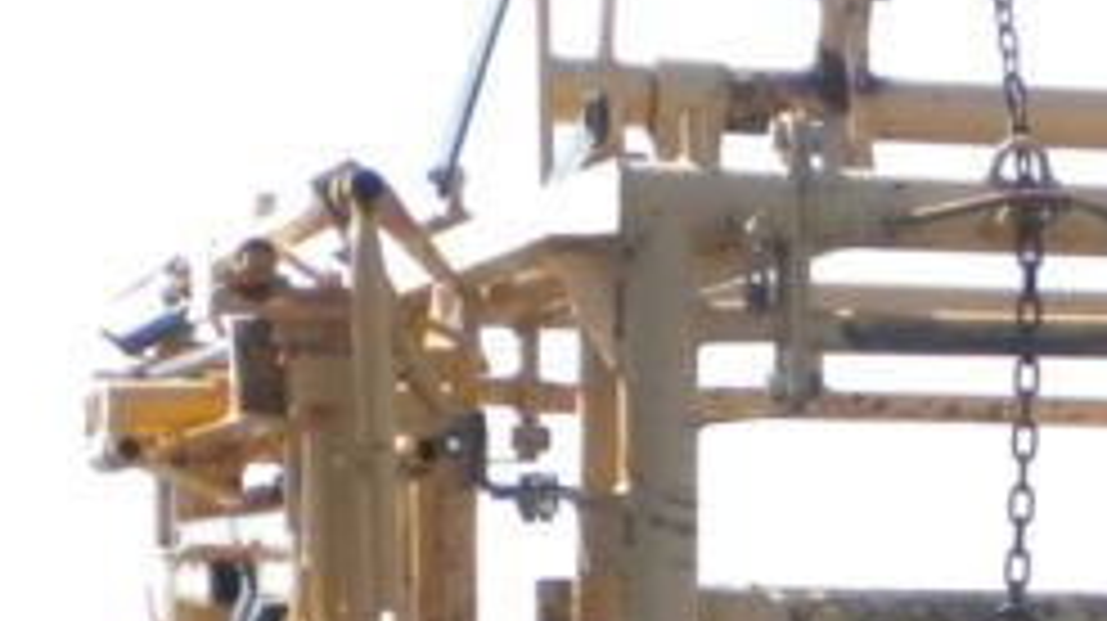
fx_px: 4664
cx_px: 1184
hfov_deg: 13.3
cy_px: 864
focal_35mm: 159
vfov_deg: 7.5
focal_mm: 6.3
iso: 200
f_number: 4.6
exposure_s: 1/1000
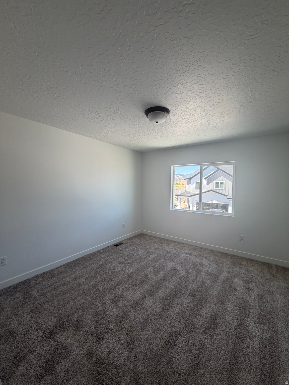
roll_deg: -0.6
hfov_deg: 85.7
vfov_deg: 102.1
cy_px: 192
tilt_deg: -2.1
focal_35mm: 14
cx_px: 144
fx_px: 156
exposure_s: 1/121
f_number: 2.2
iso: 64
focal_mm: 2.22
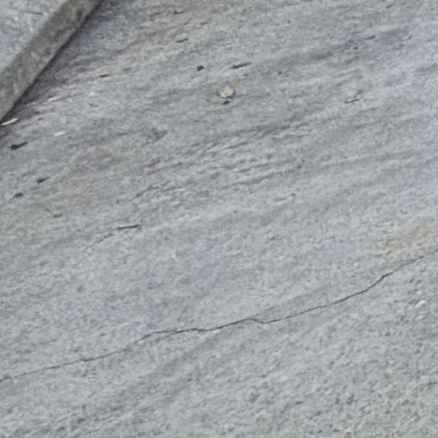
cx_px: 1871
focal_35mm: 106
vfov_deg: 14.2
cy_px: -393
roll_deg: -2.0
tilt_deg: -18.6
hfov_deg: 7.6
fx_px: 1517
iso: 40
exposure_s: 1/125
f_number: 2.2
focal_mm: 2.22
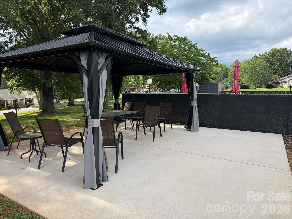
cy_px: 110
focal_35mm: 24
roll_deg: -0.2
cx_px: 146
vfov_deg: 56.8
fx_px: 202
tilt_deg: -6.1
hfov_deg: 71.6
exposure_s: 1/1618
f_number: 1.78
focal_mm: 6.76
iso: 80
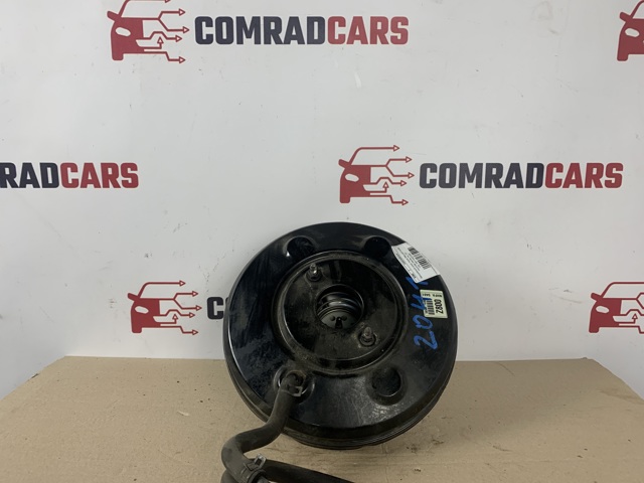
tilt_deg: -10.1
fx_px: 484
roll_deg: -0.8
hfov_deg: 67.3
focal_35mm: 26
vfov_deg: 53.1
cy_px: 242
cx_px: 322
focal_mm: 4.25
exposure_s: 1/121
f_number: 1.8
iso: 64
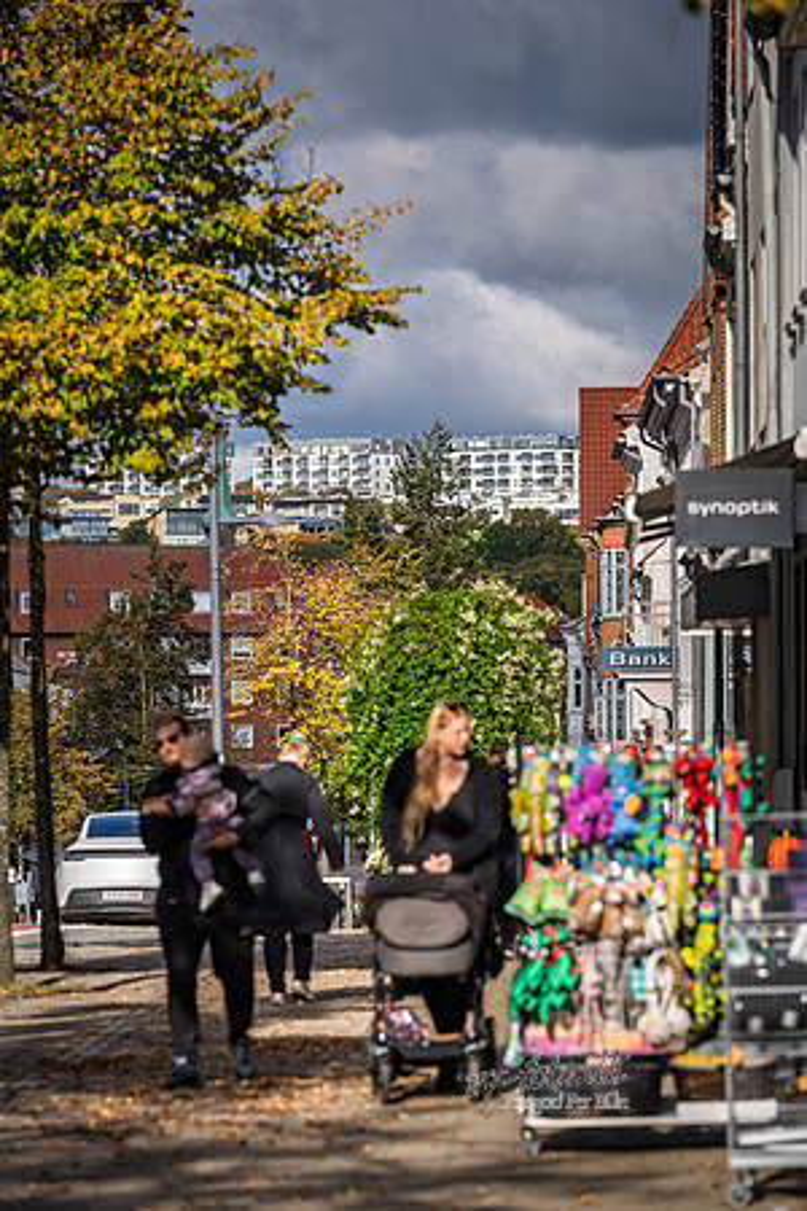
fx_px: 6523
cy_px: 606
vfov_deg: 10.6
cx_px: 404
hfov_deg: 7.1
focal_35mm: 194
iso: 250
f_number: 5.6
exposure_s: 1/1600
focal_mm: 194
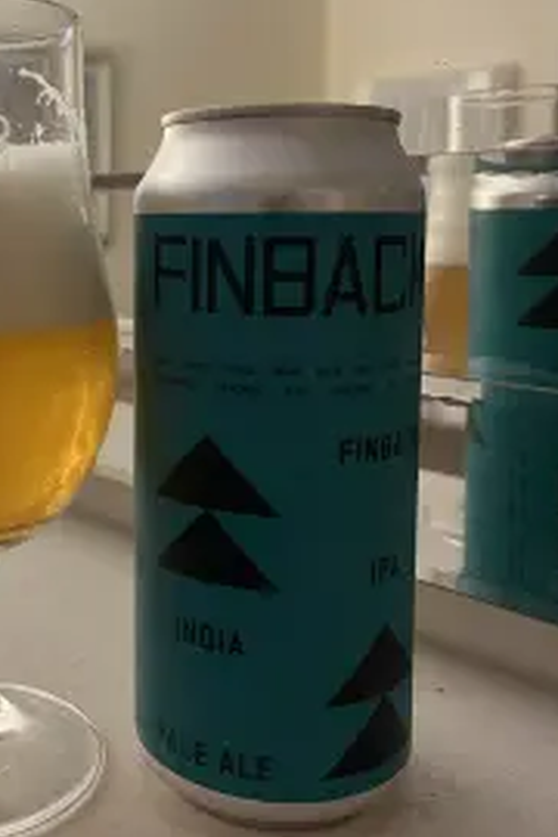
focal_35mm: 40
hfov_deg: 32.5
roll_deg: +1.8
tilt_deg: -7.9
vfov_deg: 48.1
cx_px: 115
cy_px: 319
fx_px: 930
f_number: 1.6
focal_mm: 5.1
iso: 640
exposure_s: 1/33
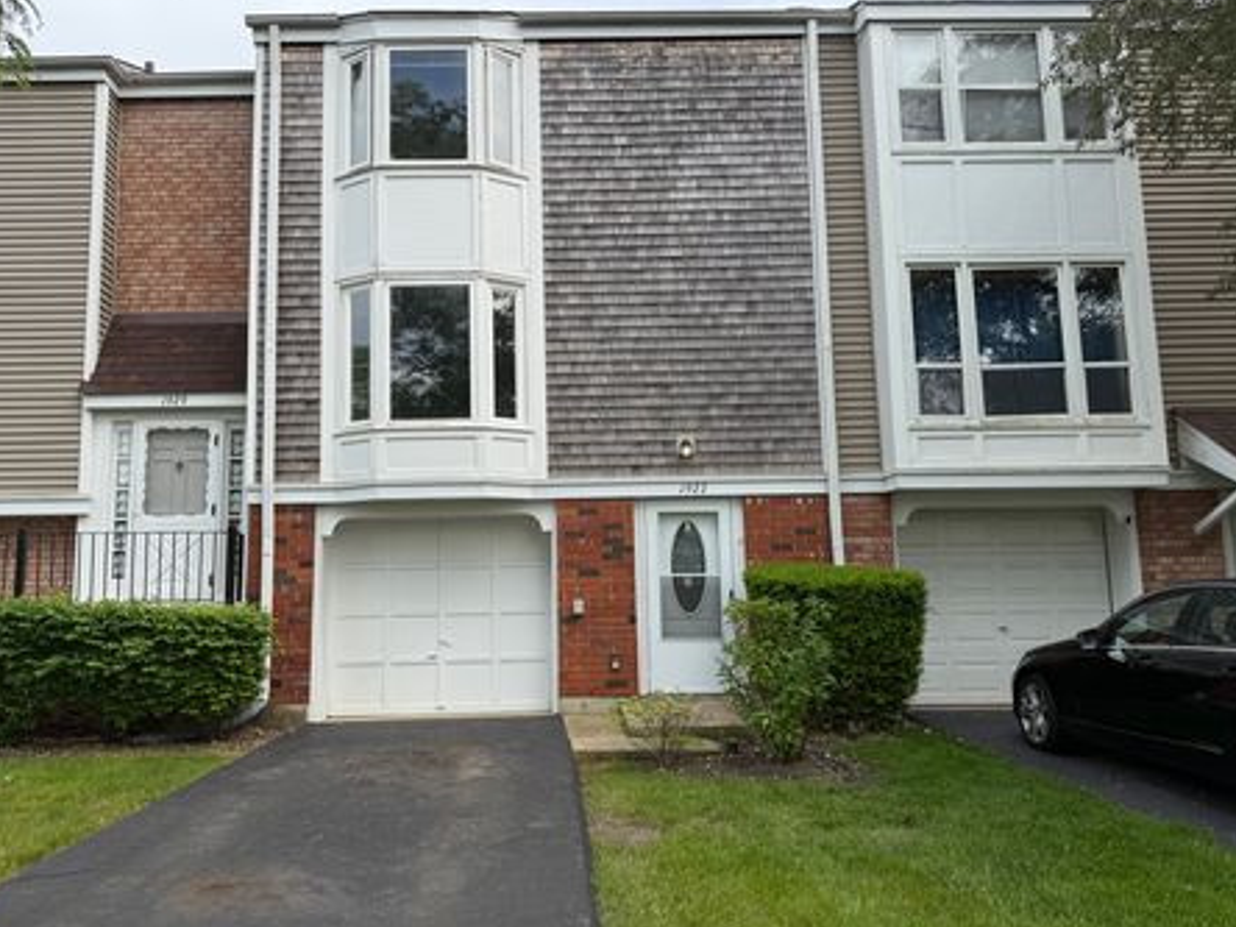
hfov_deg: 65.2
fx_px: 964
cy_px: 477
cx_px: 573
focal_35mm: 27
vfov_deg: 51.3
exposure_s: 1/2110
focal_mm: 6.76
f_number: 1.78
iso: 80
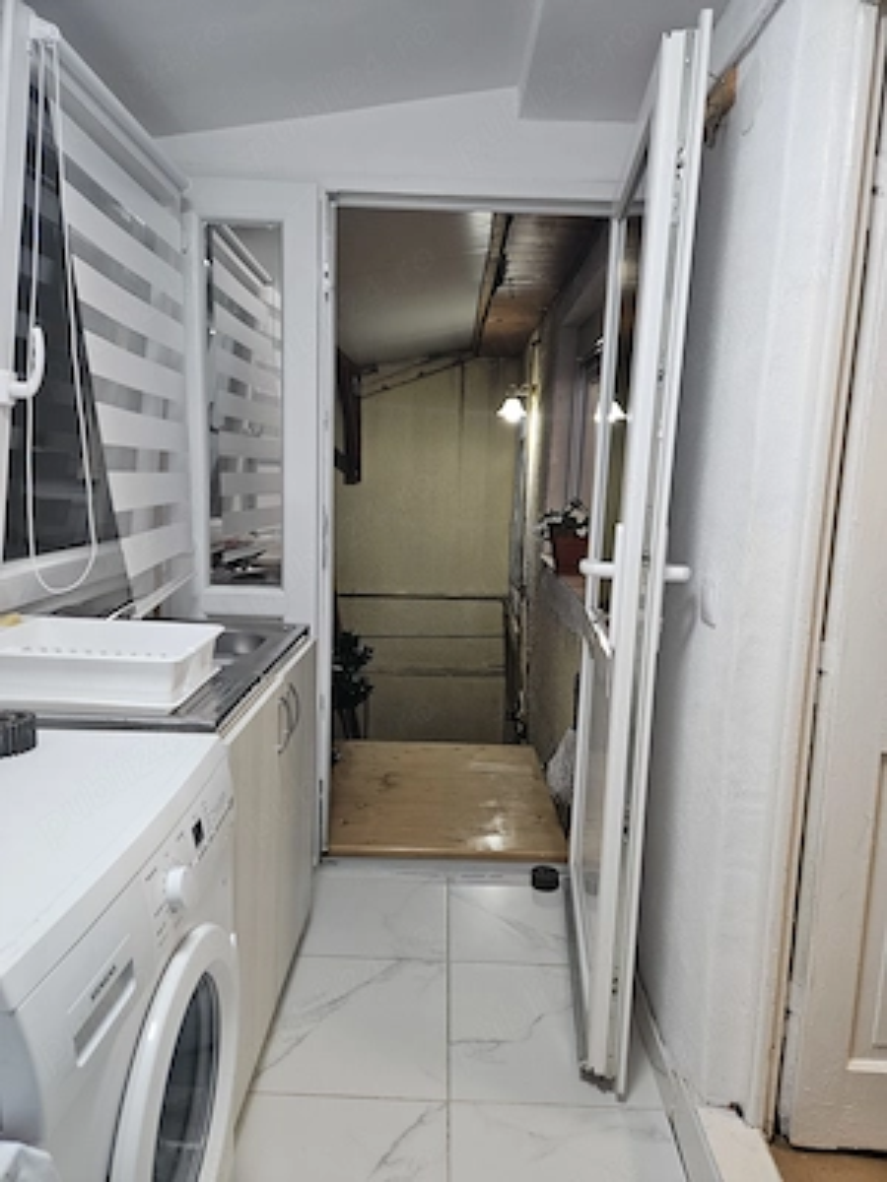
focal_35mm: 23
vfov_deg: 73.9
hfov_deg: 58.9
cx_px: 444
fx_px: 786
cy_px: 591
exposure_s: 1/100
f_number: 1.8
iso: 250
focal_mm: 5.4
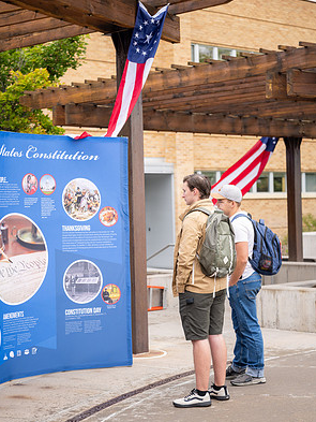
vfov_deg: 25.3
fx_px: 937
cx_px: 157
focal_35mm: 77
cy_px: 206
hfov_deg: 19.1
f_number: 2.8
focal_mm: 70
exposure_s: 1/125
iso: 160
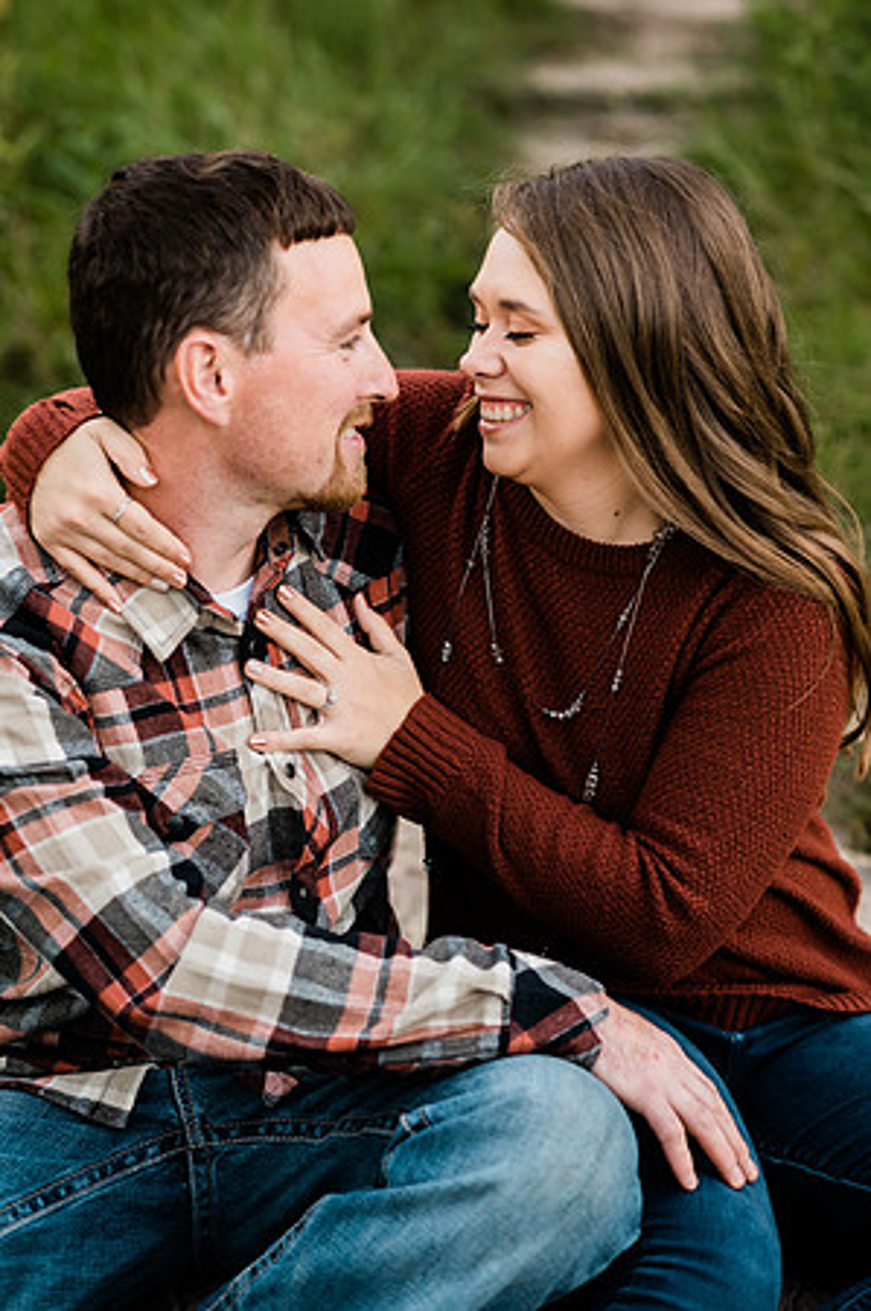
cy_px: 656
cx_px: 436
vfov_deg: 23.9
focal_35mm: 85
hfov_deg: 16.0
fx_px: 3092
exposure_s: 1/200
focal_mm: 85
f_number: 2.5
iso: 500
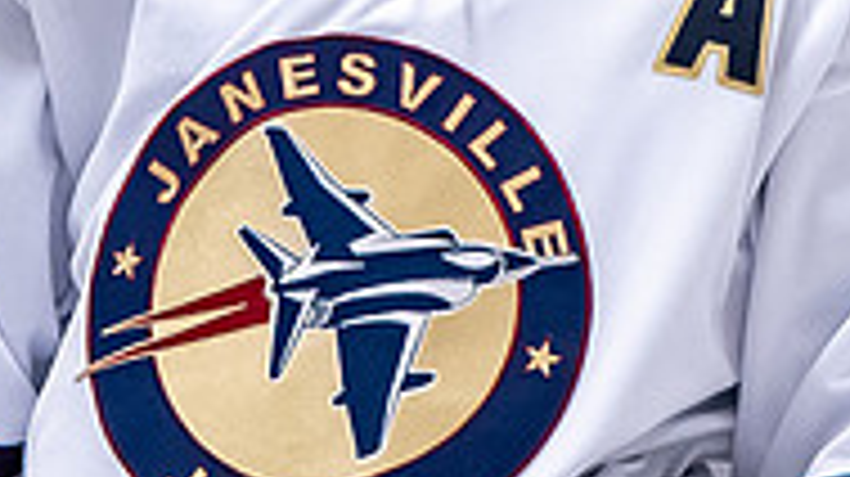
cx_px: 509
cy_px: -505
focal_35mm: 1196
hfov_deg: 1.8
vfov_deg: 1.0
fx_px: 26937
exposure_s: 1/800
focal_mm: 165
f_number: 3.2
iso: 2500
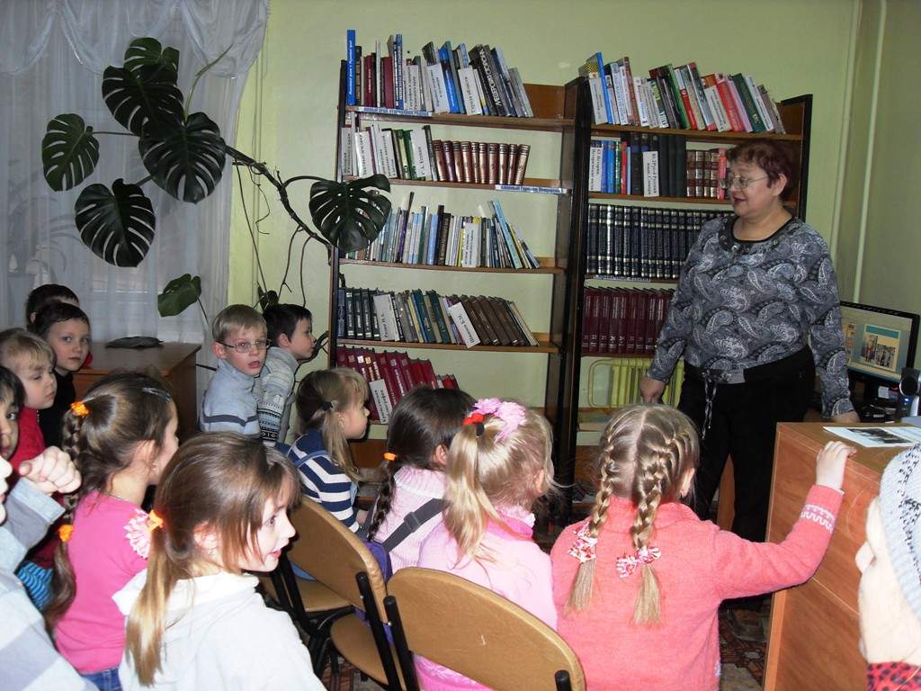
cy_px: 346
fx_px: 905
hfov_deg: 54.0
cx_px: 460
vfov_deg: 41.8
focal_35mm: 34
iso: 120
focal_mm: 6.3
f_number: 2.8
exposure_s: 1/45
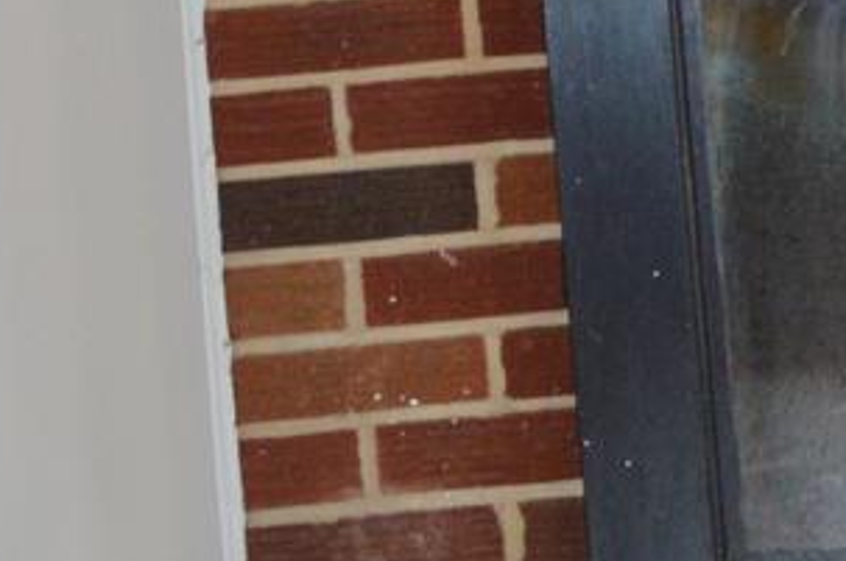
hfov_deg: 8.9
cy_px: -434
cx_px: 1388
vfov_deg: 6.0
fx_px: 5232
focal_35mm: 223
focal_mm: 22
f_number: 4
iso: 800
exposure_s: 1/60
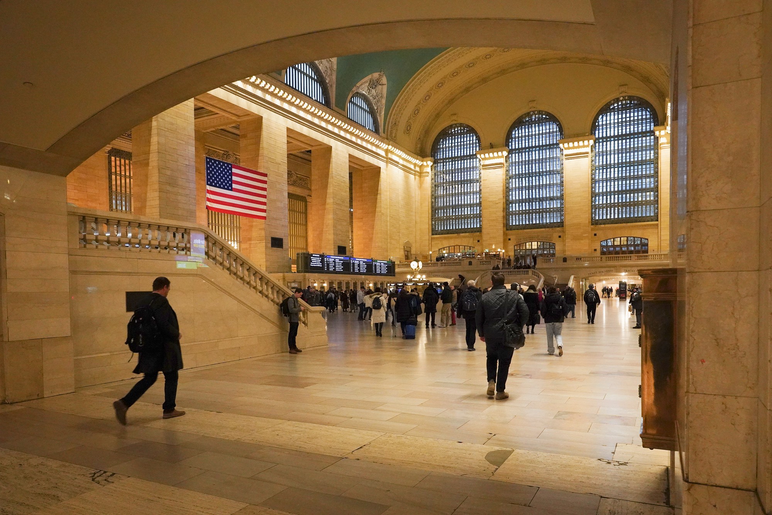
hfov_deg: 84.0
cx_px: 386
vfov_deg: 61.9
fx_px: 429
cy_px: 258
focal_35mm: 20
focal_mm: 20
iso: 6400
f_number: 7.1
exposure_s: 1/80
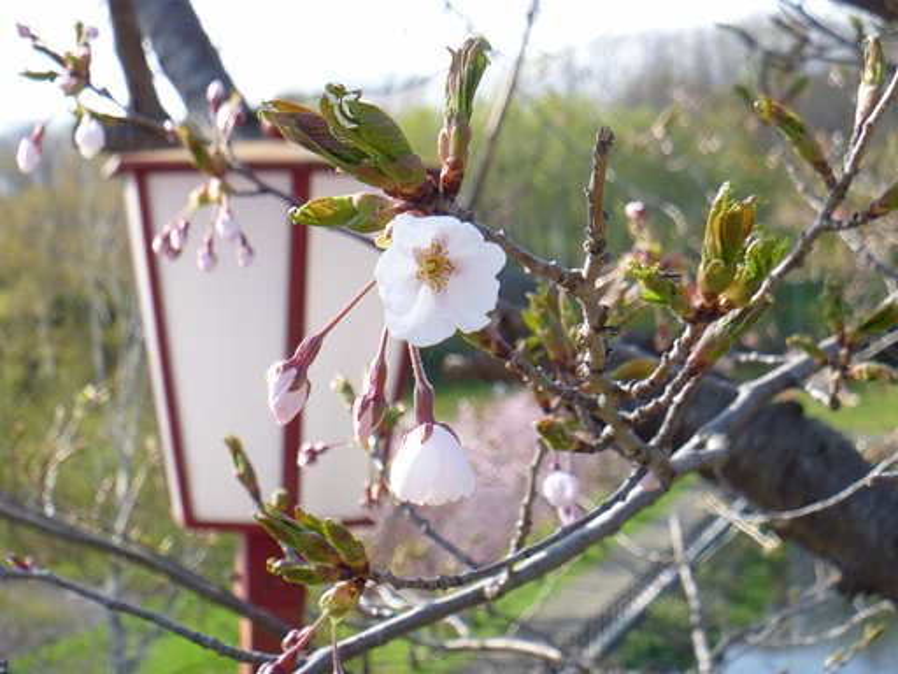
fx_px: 2283
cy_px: 337
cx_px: 449
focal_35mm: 88
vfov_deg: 16.8
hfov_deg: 22.3
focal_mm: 15.6
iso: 200
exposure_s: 1/250
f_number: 5.4
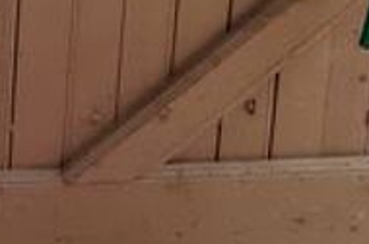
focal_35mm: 190
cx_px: -486
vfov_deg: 7.2
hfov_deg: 9.7
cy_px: 1
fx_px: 1944
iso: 40
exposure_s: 1/240
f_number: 1.7
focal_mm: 3.92
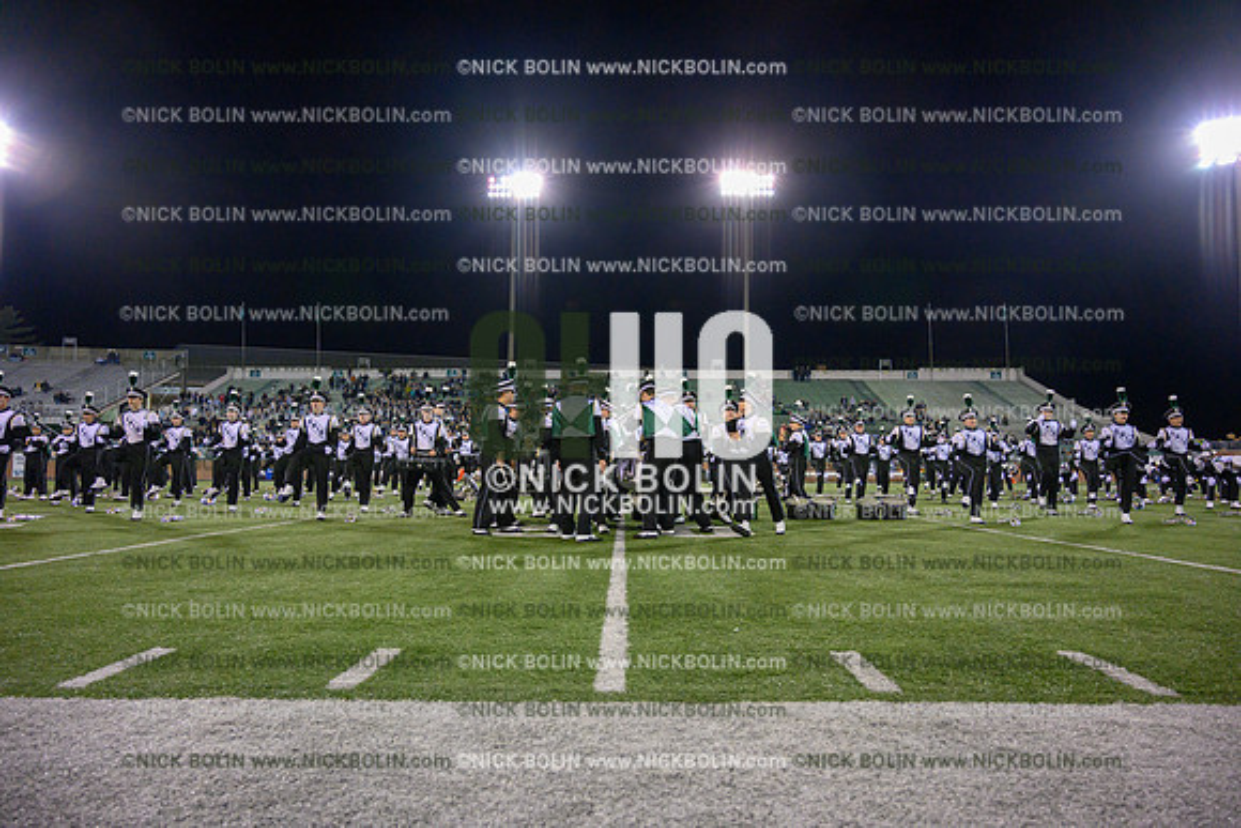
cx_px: 620
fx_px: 827
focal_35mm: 24
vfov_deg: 53.2
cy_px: 414
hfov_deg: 73.7
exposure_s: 1/1000
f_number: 4
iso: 5000
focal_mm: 24
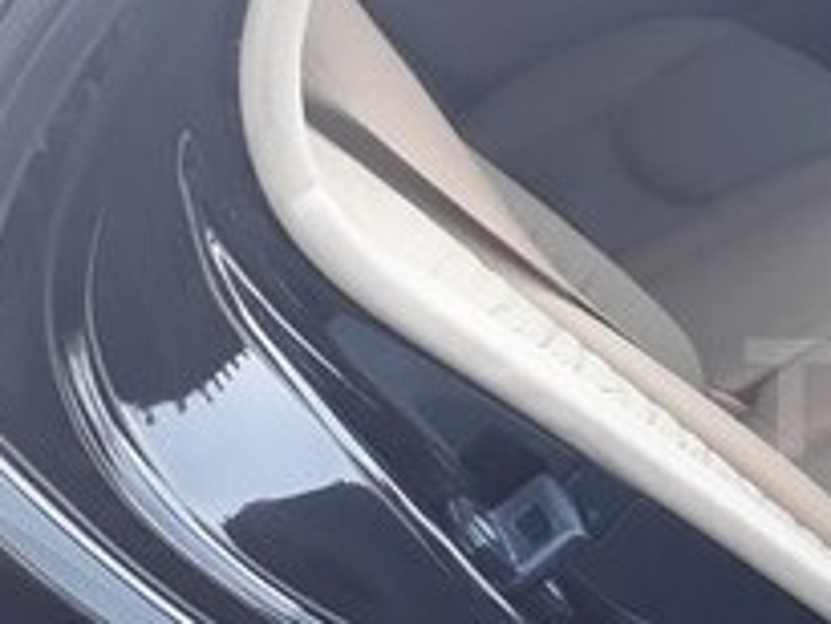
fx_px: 2090
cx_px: 1159
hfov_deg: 20.1
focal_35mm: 87
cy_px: 399
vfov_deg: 17.0
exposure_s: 1/50
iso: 50
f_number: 1.9
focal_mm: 3.6
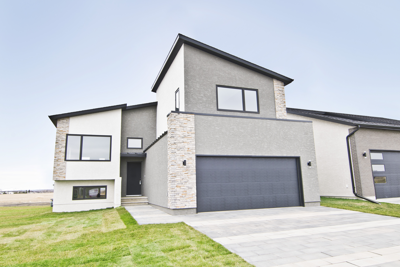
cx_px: 200
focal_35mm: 24
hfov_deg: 73.7
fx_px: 267
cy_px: 134
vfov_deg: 53.1
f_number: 8
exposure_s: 1/60
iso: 320
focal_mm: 16
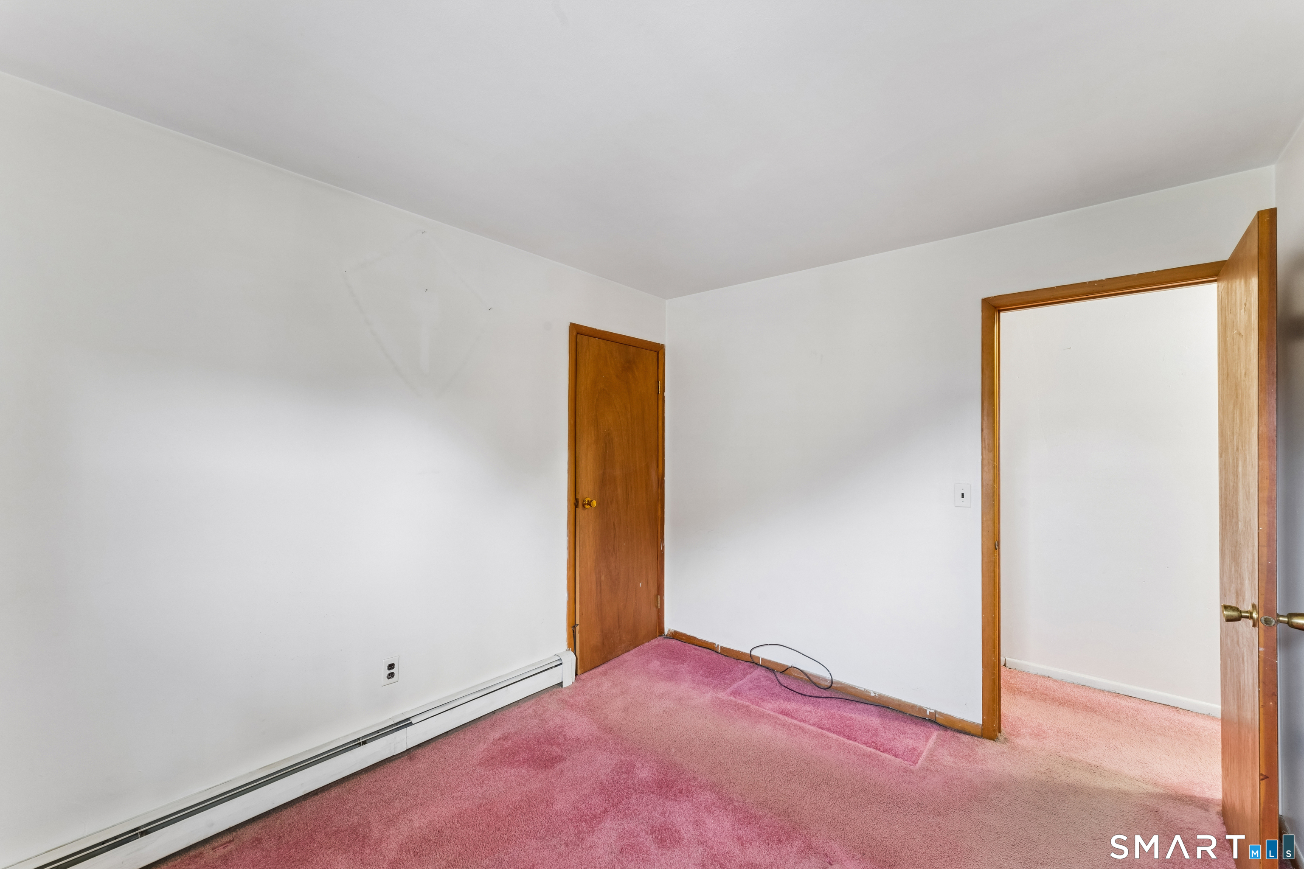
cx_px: 652
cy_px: 434
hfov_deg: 104.3
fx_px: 507
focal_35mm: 14
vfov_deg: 81.2
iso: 400
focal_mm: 14
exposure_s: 1.6
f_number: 13
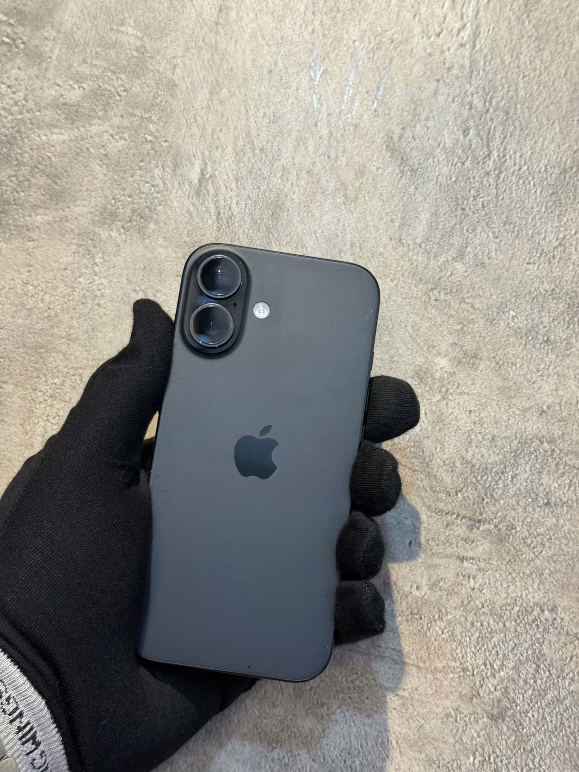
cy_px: 386
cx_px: 290
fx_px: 1070
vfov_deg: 39.7
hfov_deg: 30.3
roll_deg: -15.6
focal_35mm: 48
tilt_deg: +8.0
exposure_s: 1/50
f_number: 1.78
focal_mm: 6.76
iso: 80
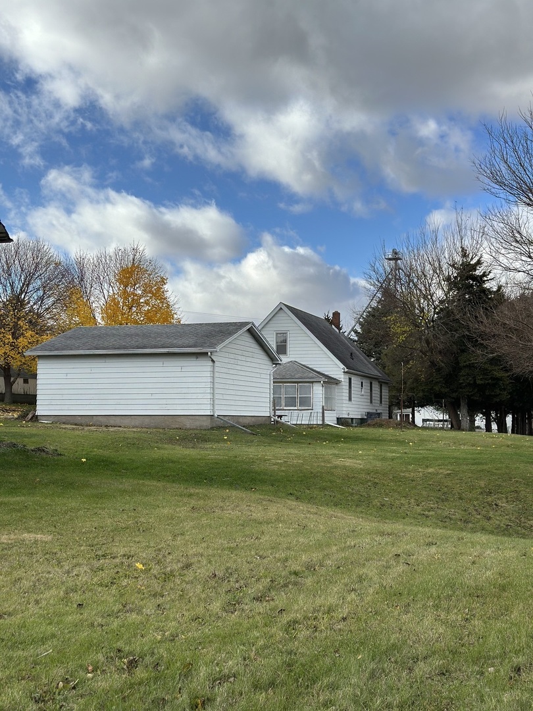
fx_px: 985
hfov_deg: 30.3
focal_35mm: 48
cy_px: 356
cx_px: 266
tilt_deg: +4.0
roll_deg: -0.7
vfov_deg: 39.7
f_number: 1.78
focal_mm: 6.86
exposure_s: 1/2597
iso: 100
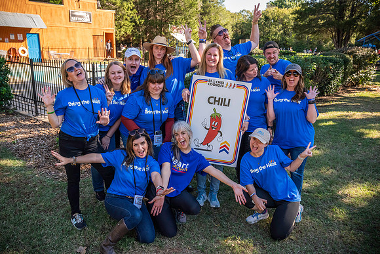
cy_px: 127
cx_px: 190
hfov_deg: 60.3
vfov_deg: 42.3
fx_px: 327
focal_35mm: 31
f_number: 4.5
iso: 4000
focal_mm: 31
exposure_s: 1/3200
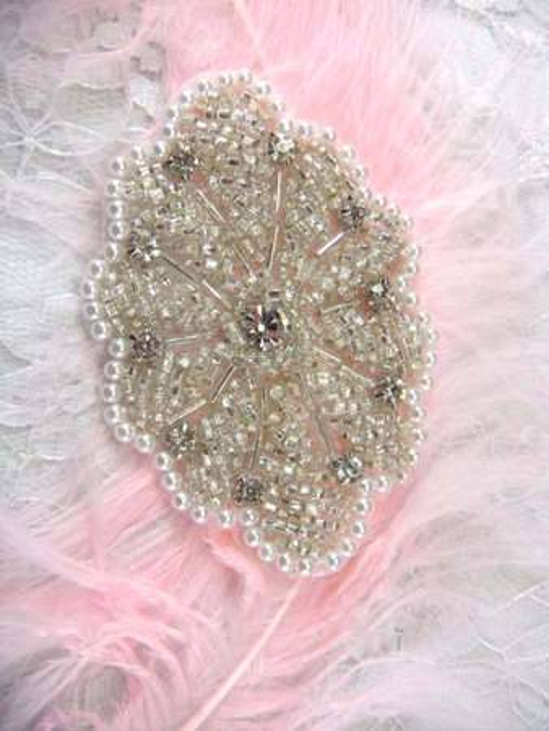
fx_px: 845
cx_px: 274
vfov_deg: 46.8
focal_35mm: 40
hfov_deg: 36.0
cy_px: 366
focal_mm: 6.6
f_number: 3.9
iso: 64
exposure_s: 1/202
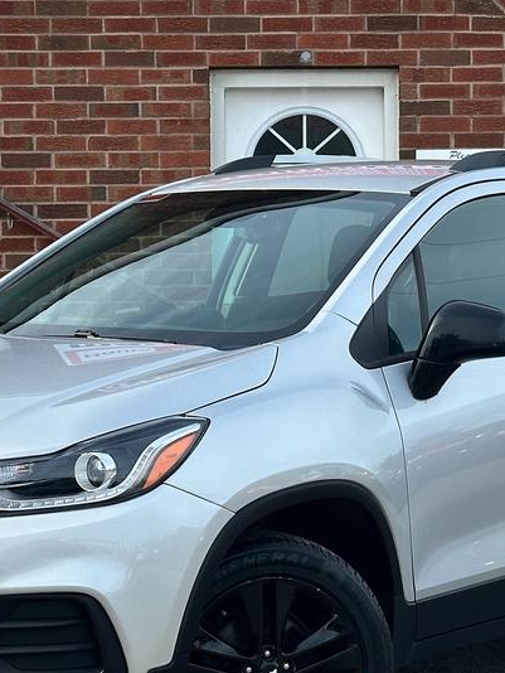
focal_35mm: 115
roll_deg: +0.8
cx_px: 310
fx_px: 2235
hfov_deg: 12.9
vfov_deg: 17.1
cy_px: 357
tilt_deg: -2.6
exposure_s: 1/1541
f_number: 1.78
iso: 64
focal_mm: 6.86
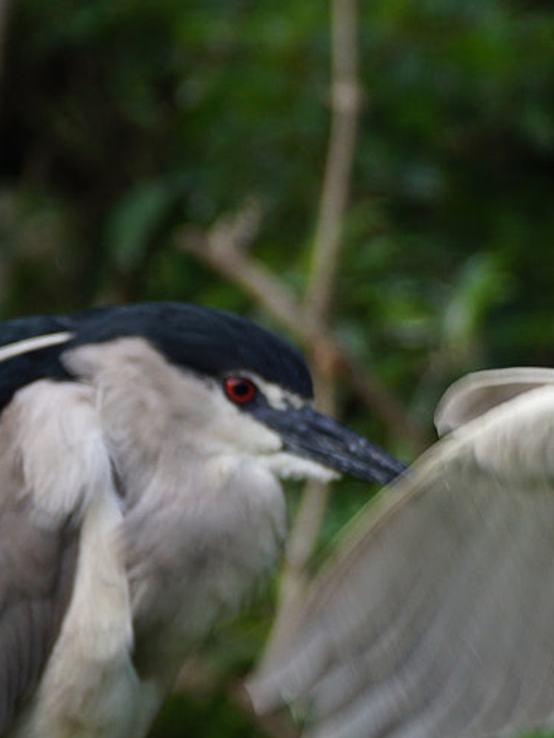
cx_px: 1047
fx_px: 29926
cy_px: 585
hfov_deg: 1.1
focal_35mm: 1403
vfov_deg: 1.4
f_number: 5.6
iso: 100
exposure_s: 1/80
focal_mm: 300
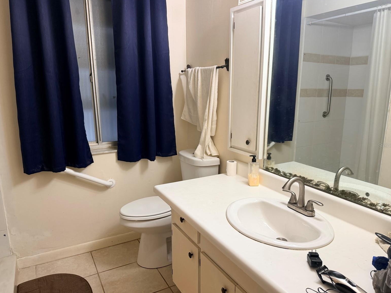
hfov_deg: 69.4
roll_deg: +0.3
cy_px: 145
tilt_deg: -12.3
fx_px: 282
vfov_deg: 54.9
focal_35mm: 25
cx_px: 199
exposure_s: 1/60
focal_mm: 6.76
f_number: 1.78
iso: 160
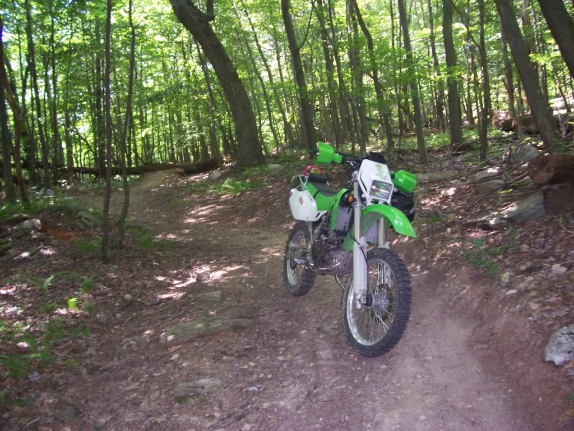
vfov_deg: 41.8
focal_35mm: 34
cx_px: 287
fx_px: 564
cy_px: 216
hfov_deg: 54.0
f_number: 2.7
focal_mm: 5.6
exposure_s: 1/60
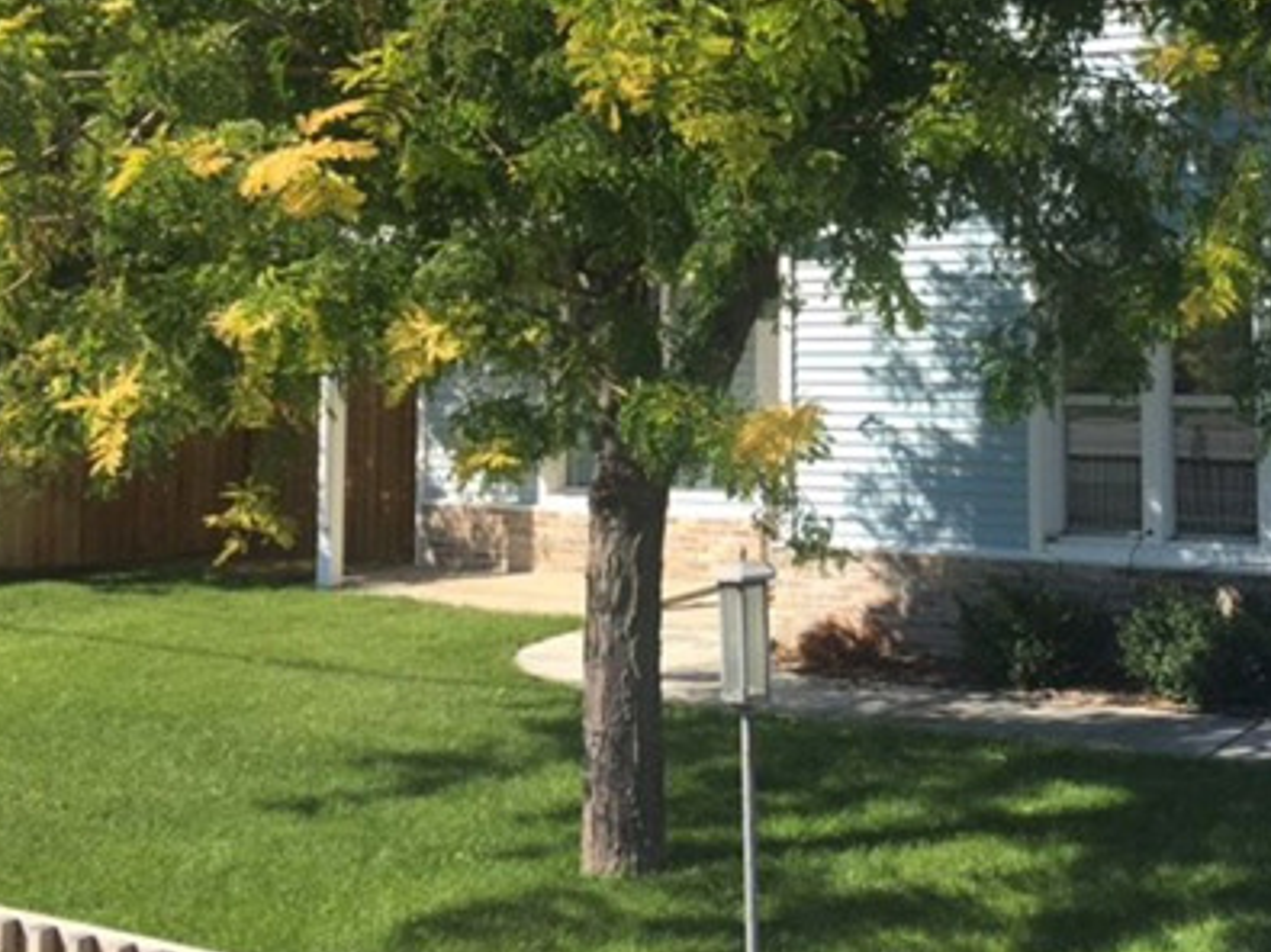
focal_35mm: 47
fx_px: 1725
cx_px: 930
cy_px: 244
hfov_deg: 39.5
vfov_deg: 30.4
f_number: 2.2
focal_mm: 4.15
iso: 25
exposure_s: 1/894
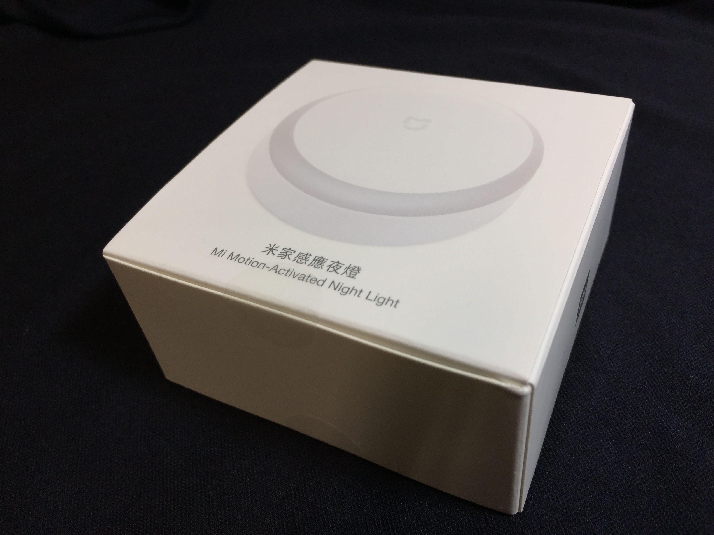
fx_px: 598
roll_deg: +1.9
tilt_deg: -38.4
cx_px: 357
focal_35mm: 29
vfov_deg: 48.2
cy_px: 268
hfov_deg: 61.7
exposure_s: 1/60
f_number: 2.2
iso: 32
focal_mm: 4.15
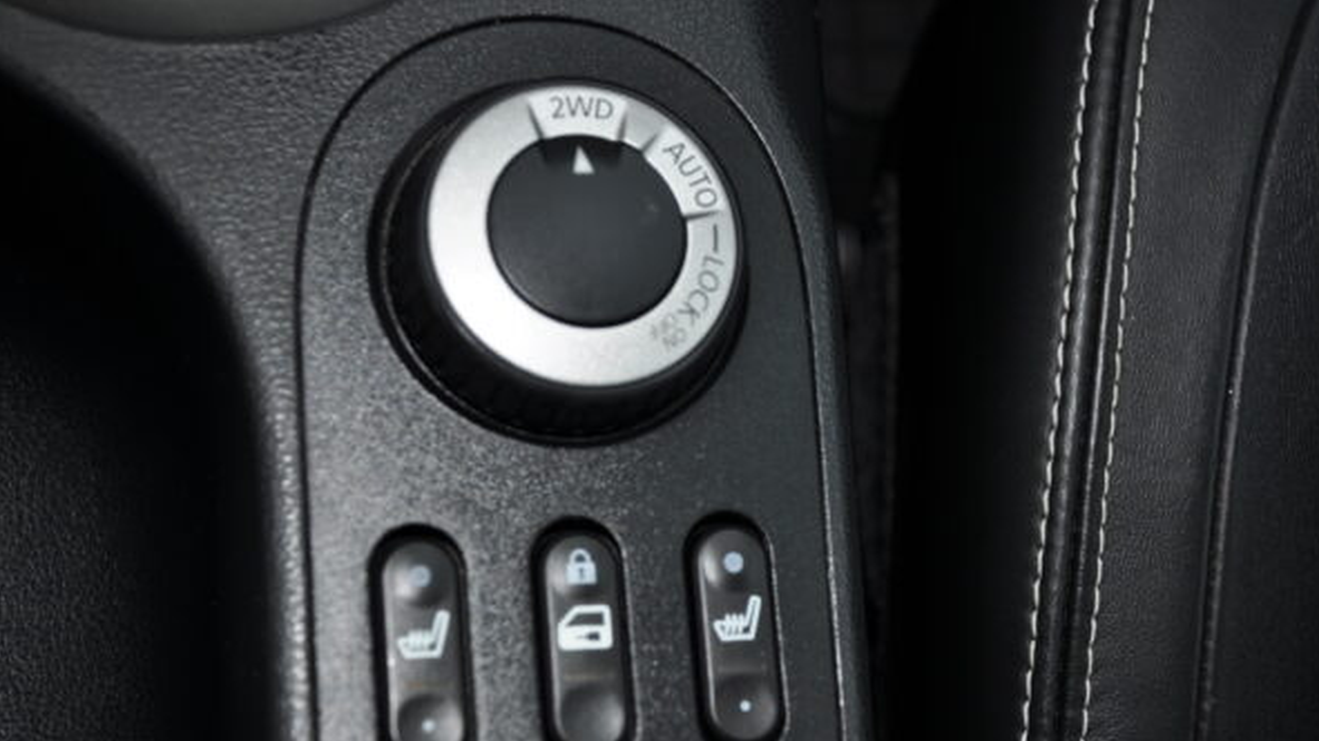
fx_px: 2343
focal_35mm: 67
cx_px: 663
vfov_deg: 18.0
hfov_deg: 31.4
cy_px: 354
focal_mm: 42
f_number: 5.6
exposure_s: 1/30
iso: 200
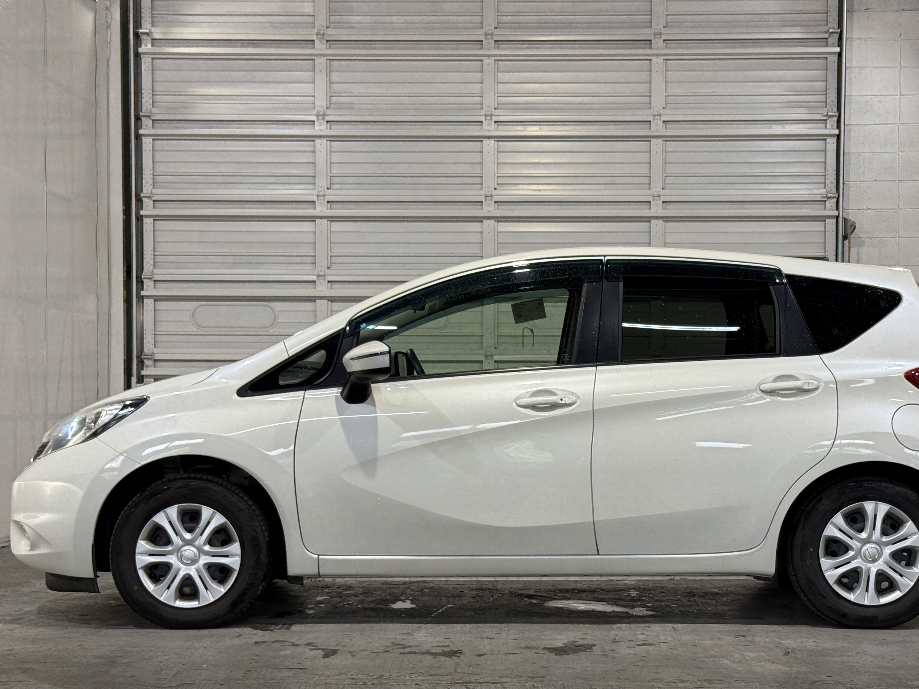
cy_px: 404
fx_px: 1673
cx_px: 516
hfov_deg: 30.7
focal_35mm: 63
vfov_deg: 23.3
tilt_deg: -0.1
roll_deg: -0.2
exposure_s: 1/60
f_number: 1.78
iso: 50
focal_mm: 6.76
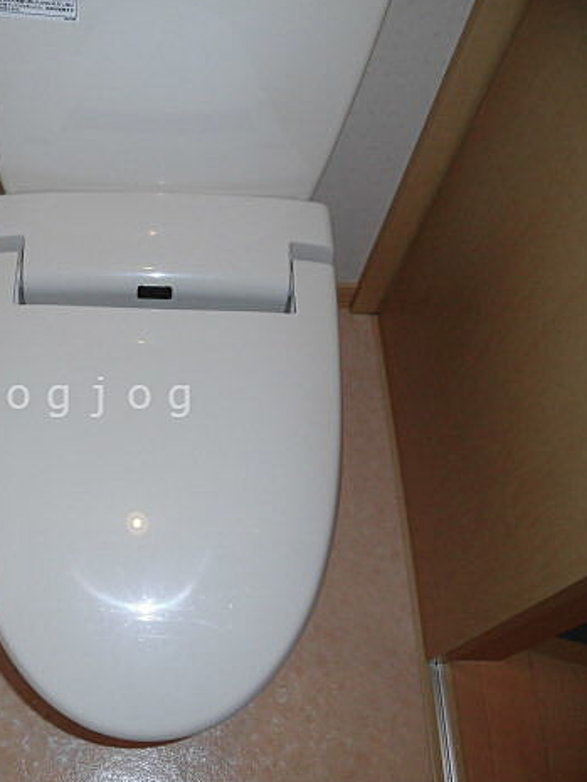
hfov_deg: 40.4
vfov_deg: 55.3
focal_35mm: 33
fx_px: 746
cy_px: 397
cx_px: 84
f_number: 3.1
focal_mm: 4.3
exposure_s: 1/80
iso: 100
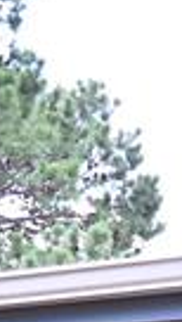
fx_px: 1472
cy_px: 722
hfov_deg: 6.9
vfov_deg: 10.9
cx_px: 340
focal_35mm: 172
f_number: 4.5
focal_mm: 19.5
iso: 200
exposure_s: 1/160
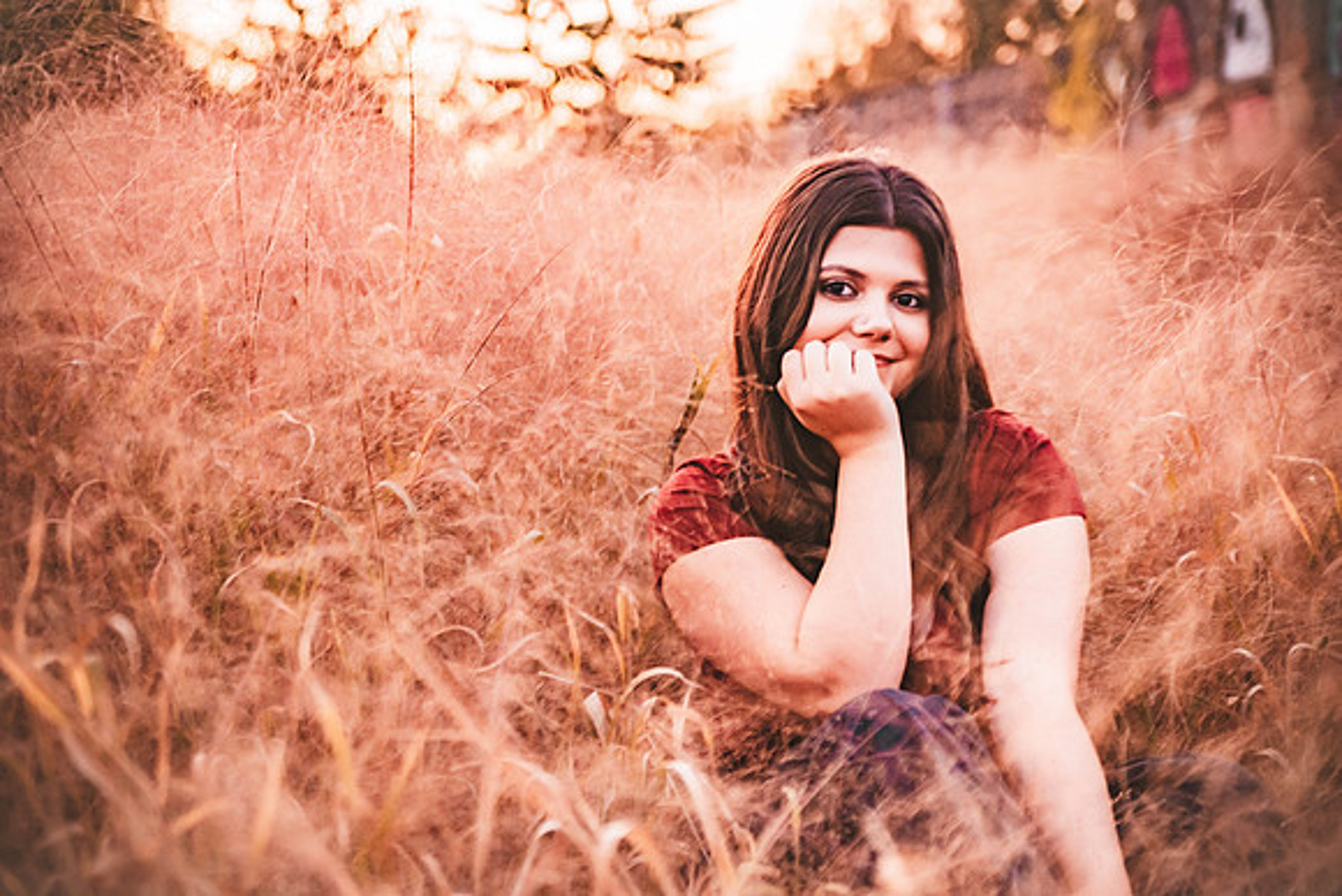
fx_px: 2237
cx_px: 671
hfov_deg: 33.4
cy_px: 448
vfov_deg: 22.6
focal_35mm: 60
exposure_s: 1/100
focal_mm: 60
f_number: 2.8
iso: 1000
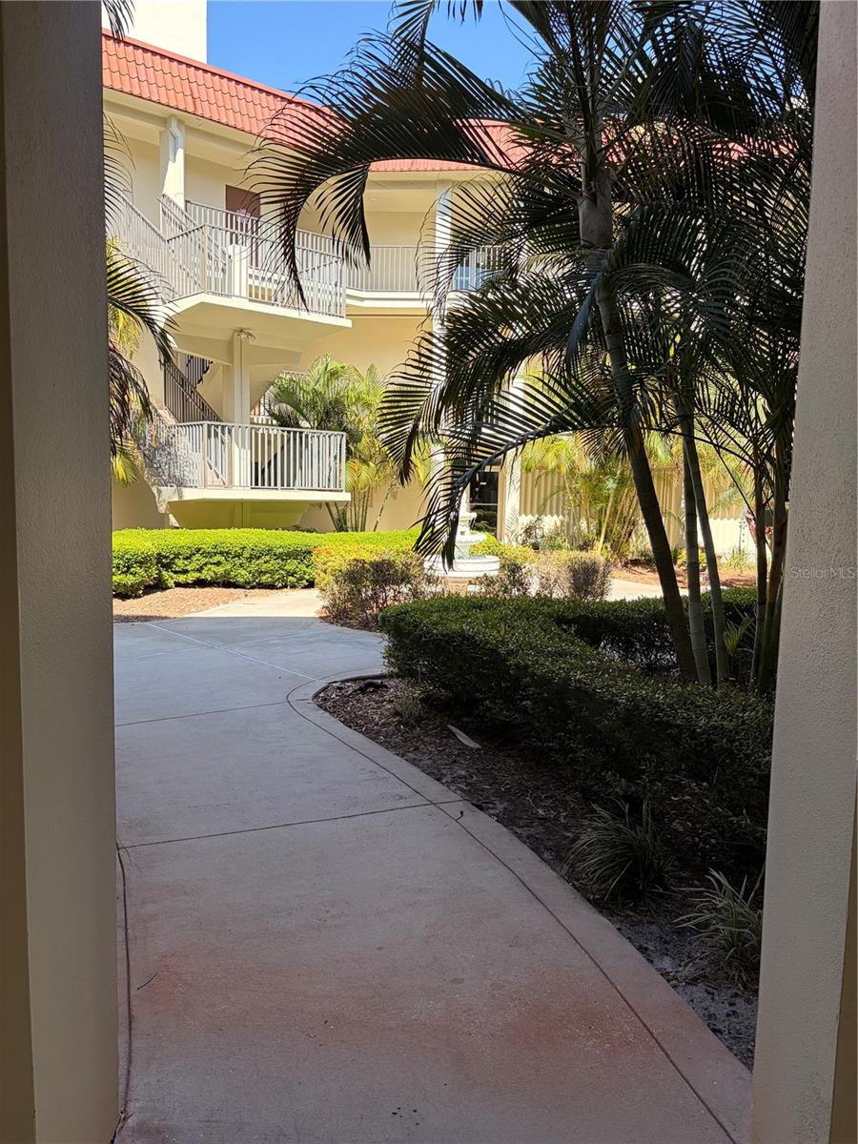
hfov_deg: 53.1
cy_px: 572
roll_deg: -0.6
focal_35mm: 26
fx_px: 859
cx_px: 429
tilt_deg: -5.2
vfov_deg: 67.3
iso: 64
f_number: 1.6
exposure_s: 1/791
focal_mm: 5.96
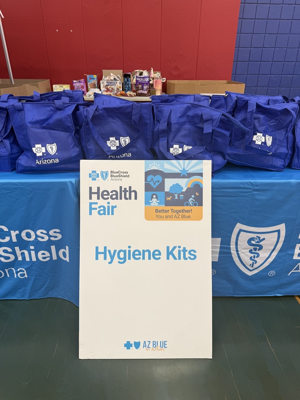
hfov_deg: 56.8
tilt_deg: -26.9
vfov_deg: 71.6
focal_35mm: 24
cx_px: 150
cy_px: 200
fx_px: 277
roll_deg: -0.9
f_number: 1.78
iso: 100
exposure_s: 1/120
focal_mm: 6.76
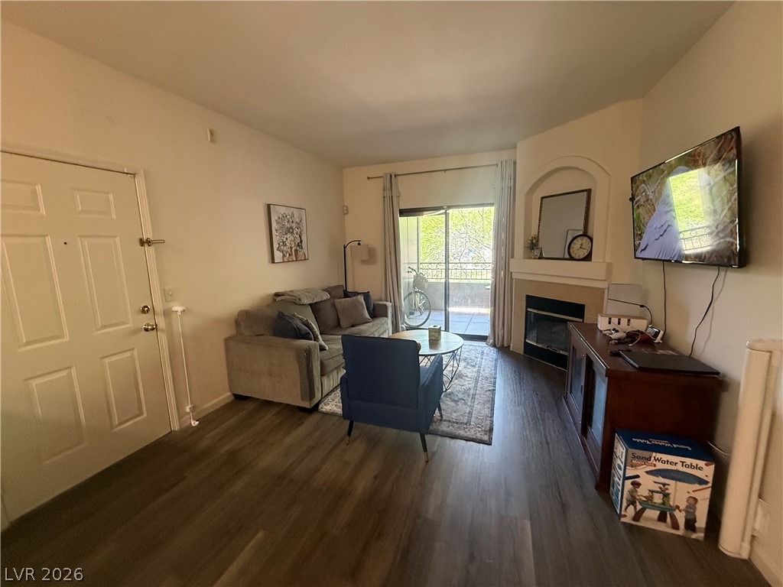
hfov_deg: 102.1
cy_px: 294
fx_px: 317
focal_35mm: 14
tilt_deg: -8.1
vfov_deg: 85.7
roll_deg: +1.3
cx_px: 392
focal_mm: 2.22
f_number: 2.2
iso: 640
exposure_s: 1/120
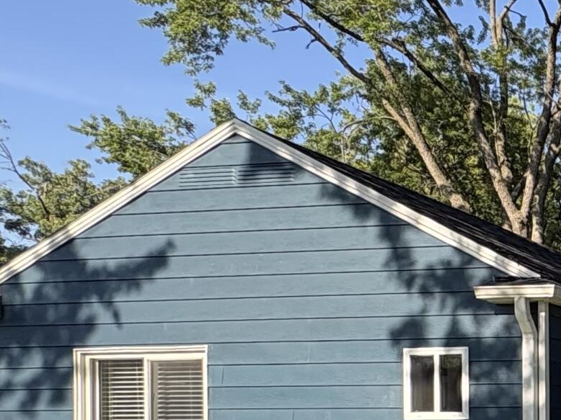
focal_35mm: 54
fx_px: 875
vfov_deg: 25.2
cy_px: 457
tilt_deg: +1.0
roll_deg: +0.9
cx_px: 954
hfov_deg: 23.3
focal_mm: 2.22
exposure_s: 1/418
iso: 64
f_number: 2.2
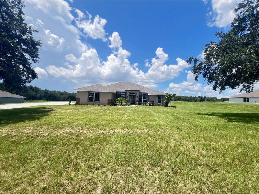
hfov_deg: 106.2
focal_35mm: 13
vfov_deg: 89.9
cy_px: 97
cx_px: 130
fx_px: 97
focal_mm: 1.57
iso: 32
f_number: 1.8
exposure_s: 1/592
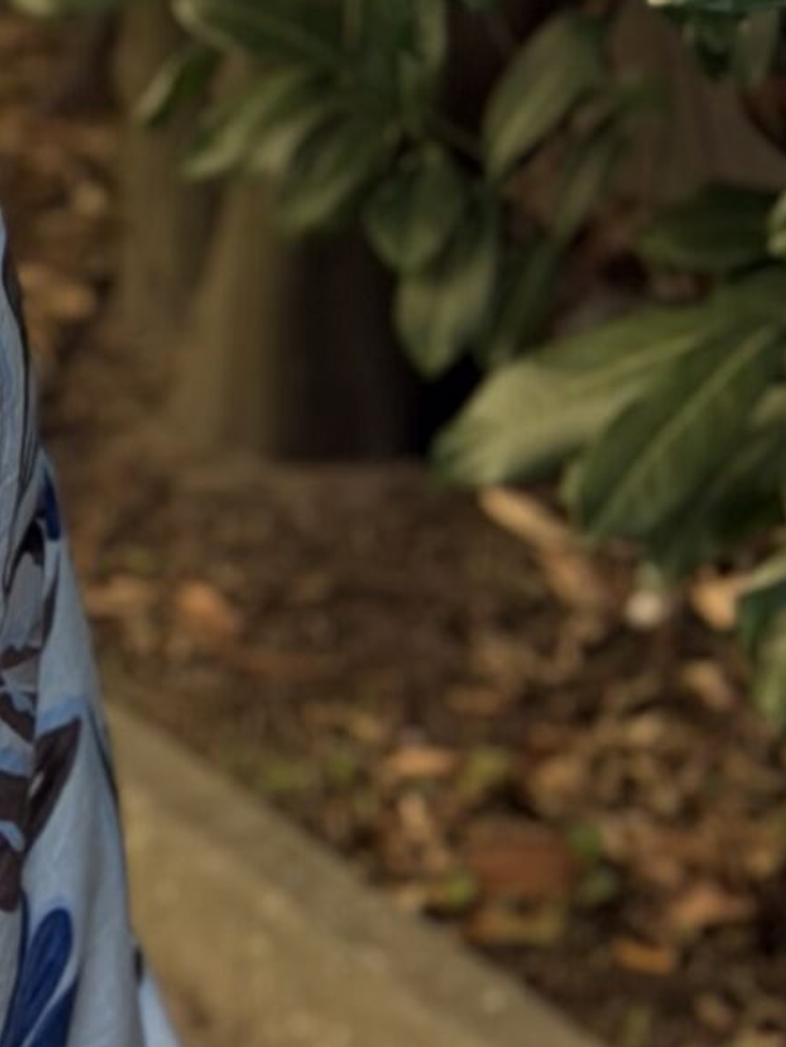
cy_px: 13
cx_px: -385
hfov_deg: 6.9
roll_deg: +1.0
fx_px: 6383
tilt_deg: -6.7
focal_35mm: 211
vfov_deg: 9.3
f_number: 1.78
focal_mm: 6.76
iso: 64
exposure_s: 1/538
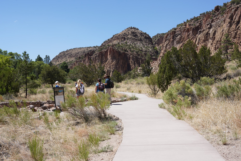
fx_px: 248
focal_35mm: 37
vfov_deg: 36.0
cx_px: 120
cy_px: 80
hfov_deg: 51.9
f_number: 13
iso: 100
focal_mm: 37
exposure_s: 1/100
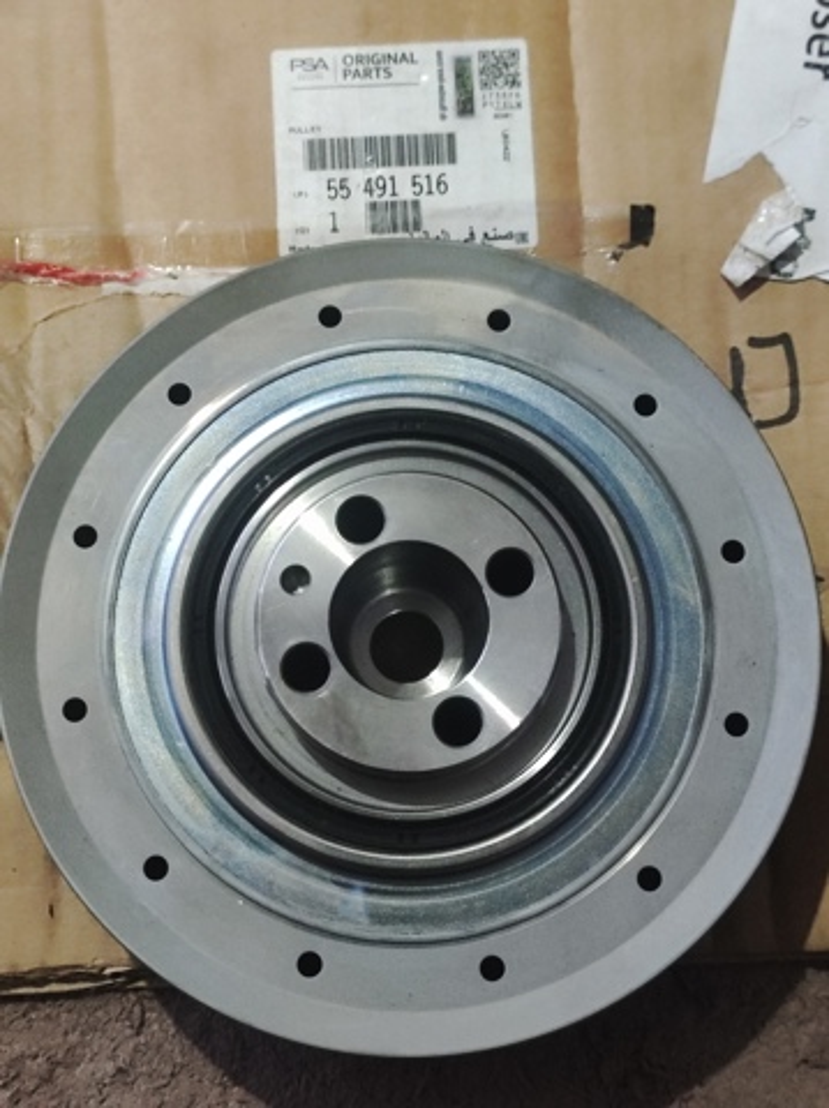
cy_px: 554
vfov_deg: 91.1
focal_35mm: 17
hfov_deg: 74.6
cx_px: 414
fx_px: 544
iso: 2551
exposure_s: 1/33
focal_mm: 4.74
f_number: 1.79
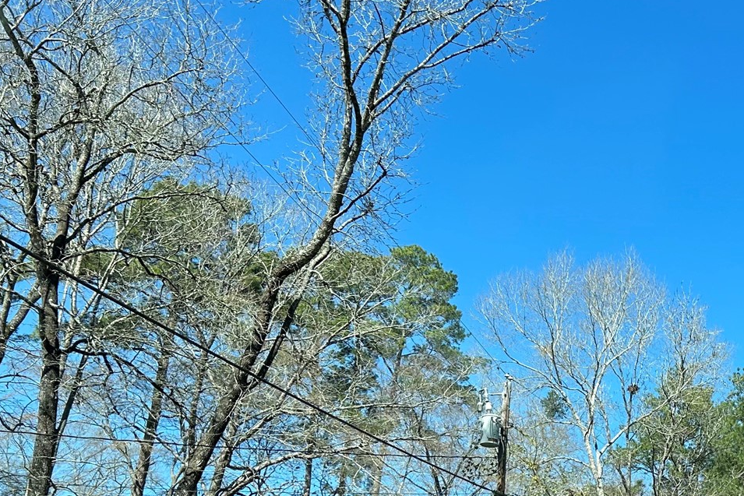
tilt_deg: +15.3
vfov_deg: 22.6
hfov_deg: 32.0
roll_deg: -2.8
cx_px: 731
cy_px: 482
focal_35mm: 58
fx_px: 1199
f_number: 1.5
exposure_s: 1/1869
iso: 50
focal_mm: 5.7
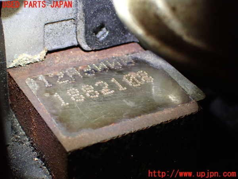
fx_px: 529
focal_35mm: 77
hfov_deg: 25.3
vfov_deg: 19.1
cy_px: 90
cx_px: 119
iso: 800
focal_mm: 13.65
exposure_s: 1/80
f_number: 4.1
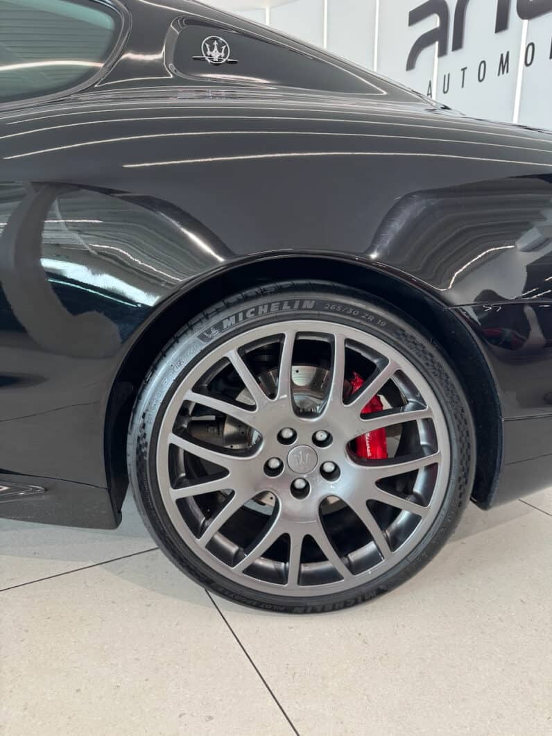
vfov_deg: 71.6
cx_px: 276
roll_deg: -1.0
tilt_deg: -13.4
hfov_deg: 56.8
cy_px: 368
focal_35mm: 24
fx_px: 510
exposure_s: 1/50
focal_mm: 6.76
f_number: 1.78
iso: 160
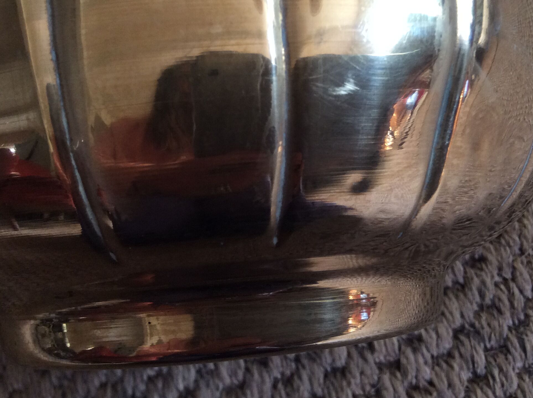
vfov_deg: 33.3
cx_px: 270
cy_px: 147
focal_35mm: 43
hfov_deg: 43.9
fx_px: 661
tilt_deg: -66.0
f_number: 2.4
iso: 80
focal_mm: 3.3
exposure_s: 1/25
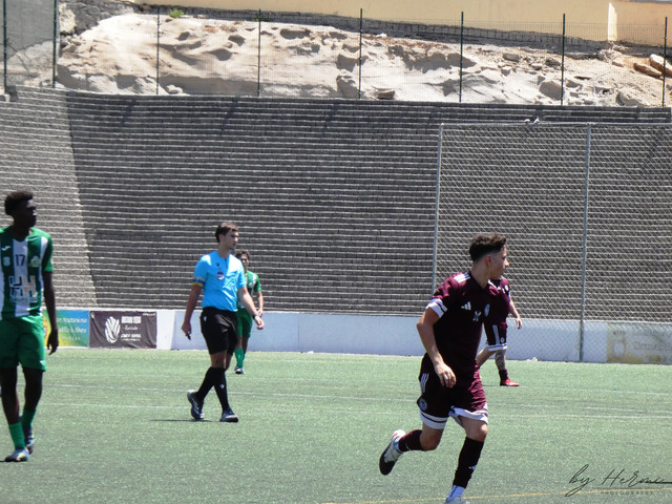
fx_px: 5009
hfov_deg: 7.7
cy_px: 252
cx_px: 336
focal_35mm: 258
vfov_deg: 5.8
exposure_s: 1/1000
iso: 400
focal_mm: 46.2
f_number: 5.5
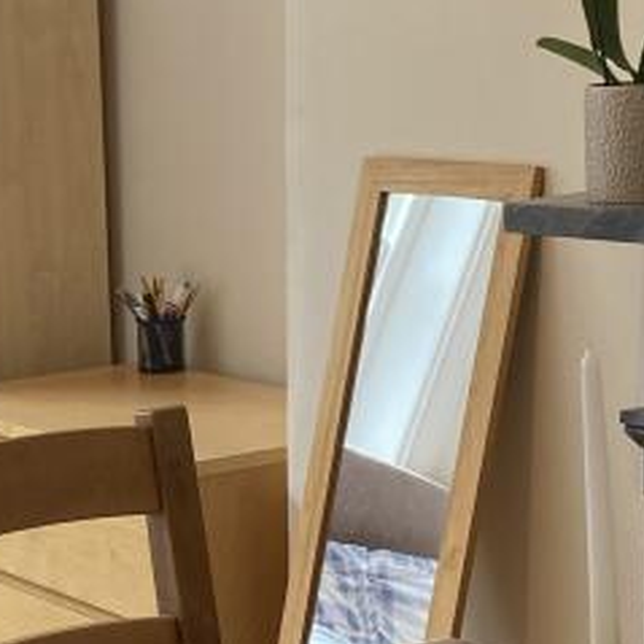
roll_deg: +1.9
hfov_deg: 16.1
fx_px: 2231
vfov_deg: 16.3
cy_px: 531
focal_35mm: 106
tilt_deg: -12.1
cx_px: 3
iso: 64
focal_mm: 3.99
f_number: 1.8
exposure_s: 1/50
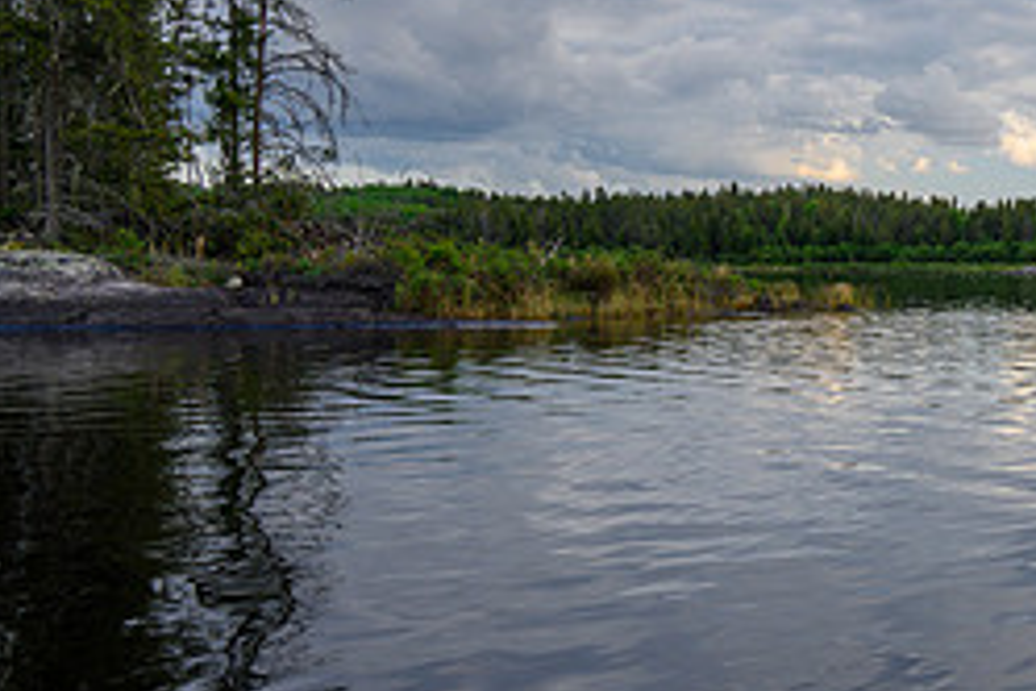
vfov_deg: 24.2
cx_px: 1132
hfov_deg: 31.7
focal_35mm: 56
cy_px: 281
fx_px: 1611
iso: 140
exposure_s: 1/50
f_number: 8
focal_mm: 24
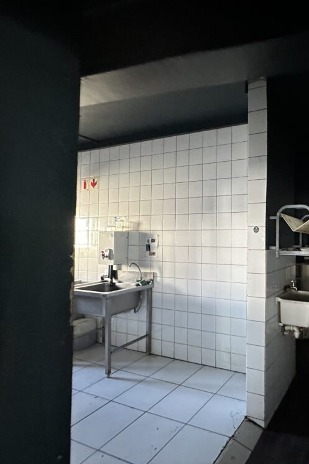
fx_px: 258
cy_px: 232
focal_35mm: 20
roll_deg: -2.3
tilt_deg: +3.6
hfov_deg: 54.6
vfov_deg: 84.0
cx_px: 274
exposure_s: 1/60
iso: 800
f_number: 2.2
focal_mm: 2.22
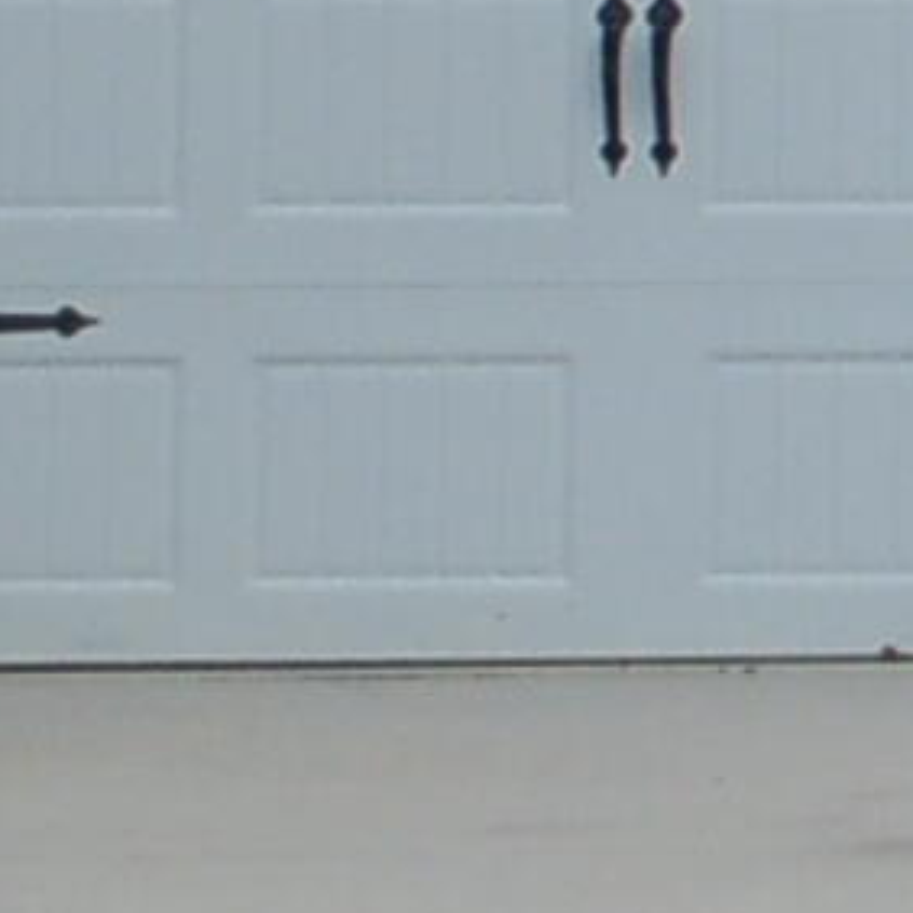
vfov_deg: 5.5
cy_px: -813
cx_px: 2752
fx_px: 9250
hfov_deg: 5.3
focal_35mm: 310
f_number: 8
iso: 100
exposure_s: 1/320
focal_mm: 5.9
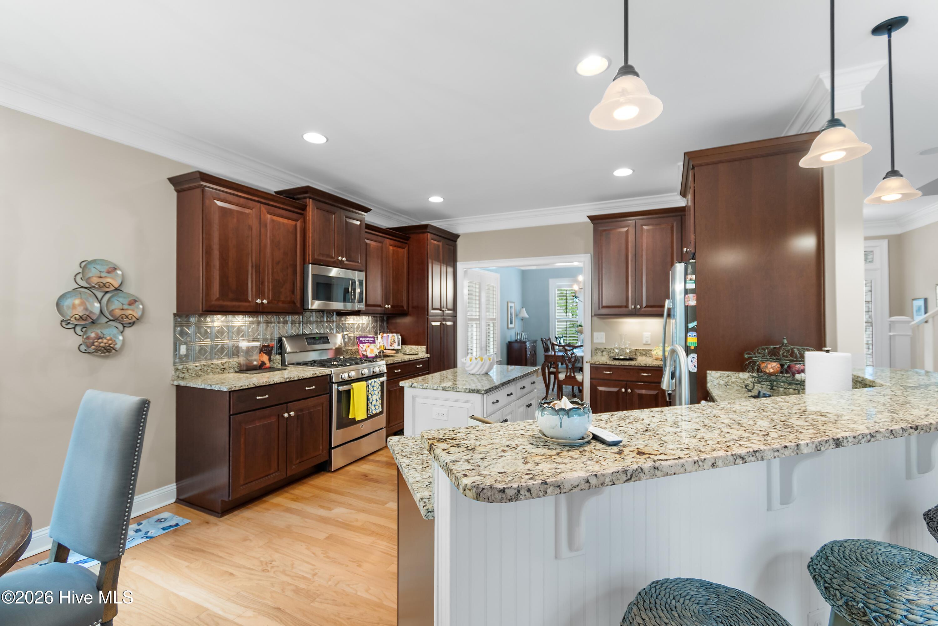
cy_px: 313
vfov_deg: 77.3
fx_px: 391
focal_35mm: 15
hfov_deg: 100.4
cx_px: 469
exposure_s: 1/1.25
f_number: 4.5
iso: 100
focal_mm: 10
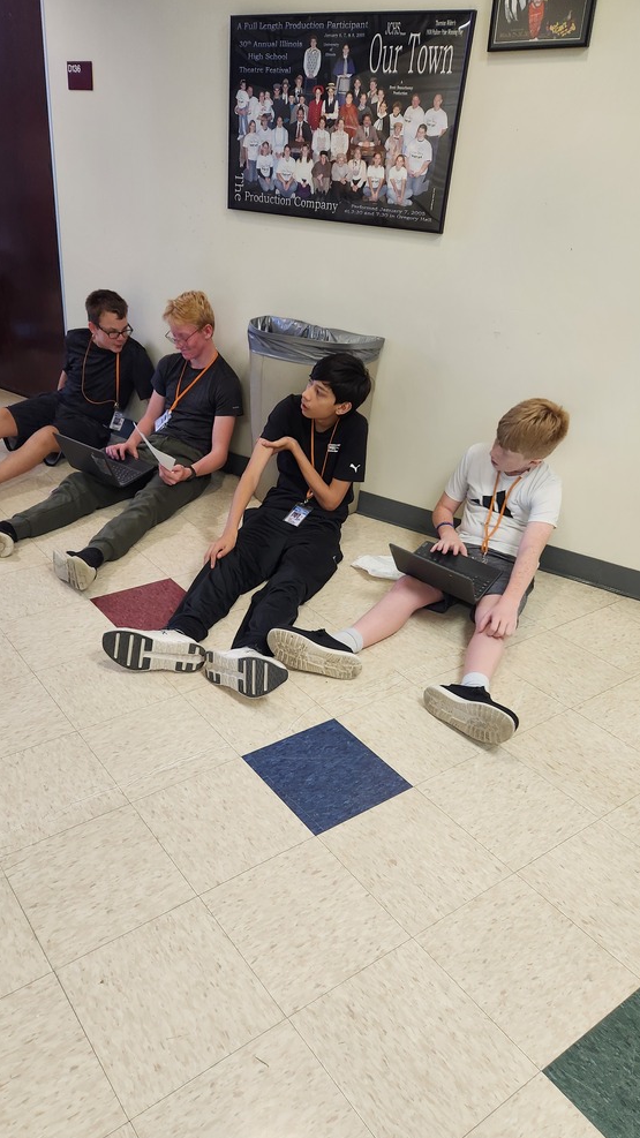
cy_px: 583
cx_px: 270
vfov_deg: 71.9
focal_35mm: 26
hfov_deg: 44.2
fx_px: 785
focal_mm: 5.4
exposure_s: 1/120
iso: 250
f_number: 1.8
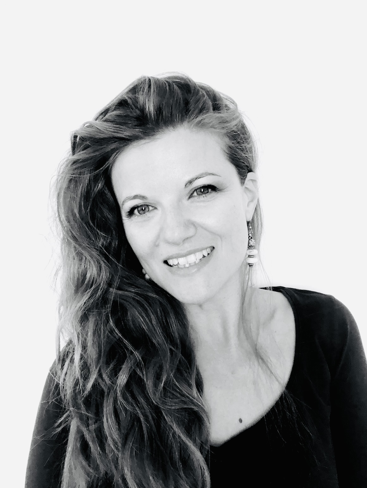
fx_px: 452
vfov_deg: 56.8
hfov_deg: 44.2
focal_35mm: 32
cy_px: 244
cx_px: 184
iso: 80
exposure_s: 1/60
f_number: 2.2
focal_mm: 2.87
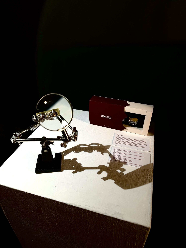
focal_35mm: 24
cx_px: 93
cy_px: 124
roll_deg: -0.6
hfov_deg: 56.8
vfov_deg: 71.6
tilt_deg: -33.9
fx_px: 172
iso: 64
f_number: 1.78
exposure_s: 1/240
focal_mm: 6.76
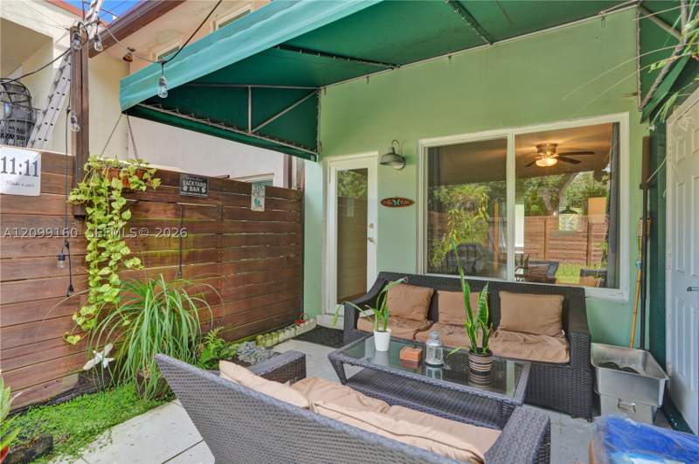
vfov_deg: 73.6
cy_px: 232
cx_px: 350
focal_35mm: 16
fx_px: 310
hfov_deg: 96.8
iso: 160
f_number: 5
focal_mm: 16
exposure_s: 1/200
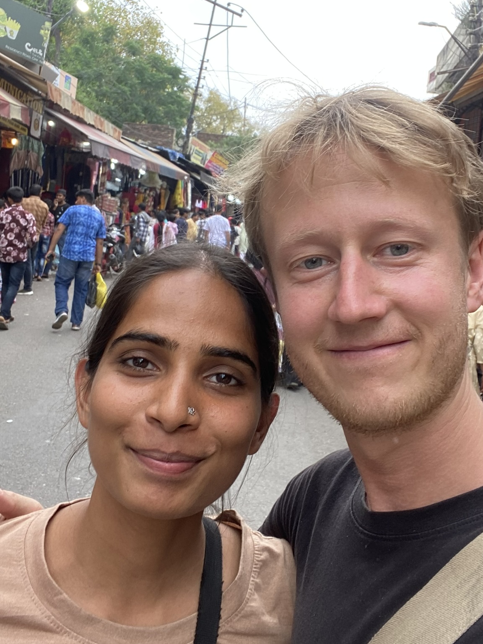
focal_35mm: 40
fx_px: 744
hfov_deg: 35.9
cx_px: 268
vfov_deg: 46.6
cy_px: 265
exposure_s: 1/122
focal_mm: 2.71
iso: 50
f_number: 2.2
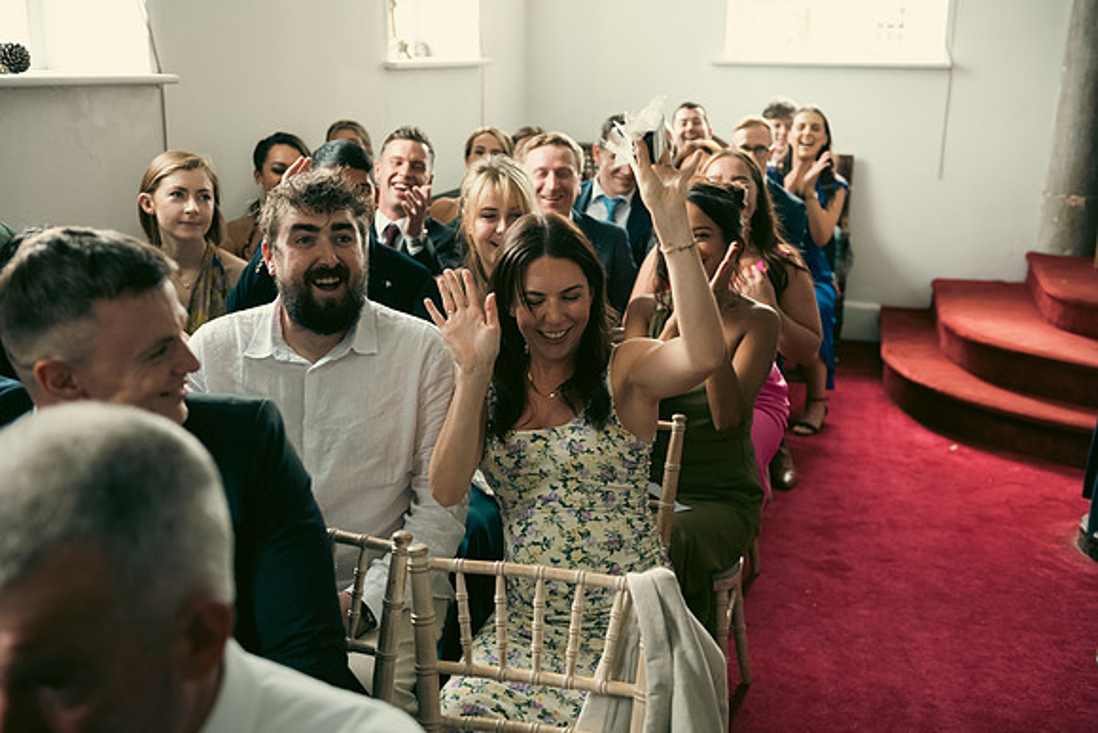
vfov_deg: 30.5
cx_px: 549
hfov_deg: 44.5
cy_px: 366
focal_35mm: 44
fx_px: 1342
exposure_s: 1/160
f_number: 3.5
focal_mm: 44
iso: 800
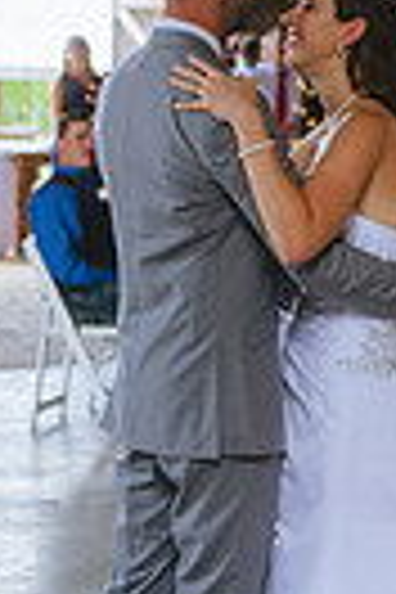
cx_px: 428
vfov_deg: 13.4
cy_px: 158
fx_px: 2524
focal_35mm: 153
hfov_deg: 8.9
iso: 160
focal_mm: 45
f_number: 2.8
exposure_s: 1/160
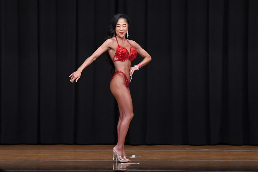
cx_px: 129
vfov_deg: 5.7
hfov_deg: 8.6
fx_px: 1719
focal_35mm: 240
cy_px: 86
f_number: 5.6
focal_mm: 160
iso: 6400
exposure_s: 1/400
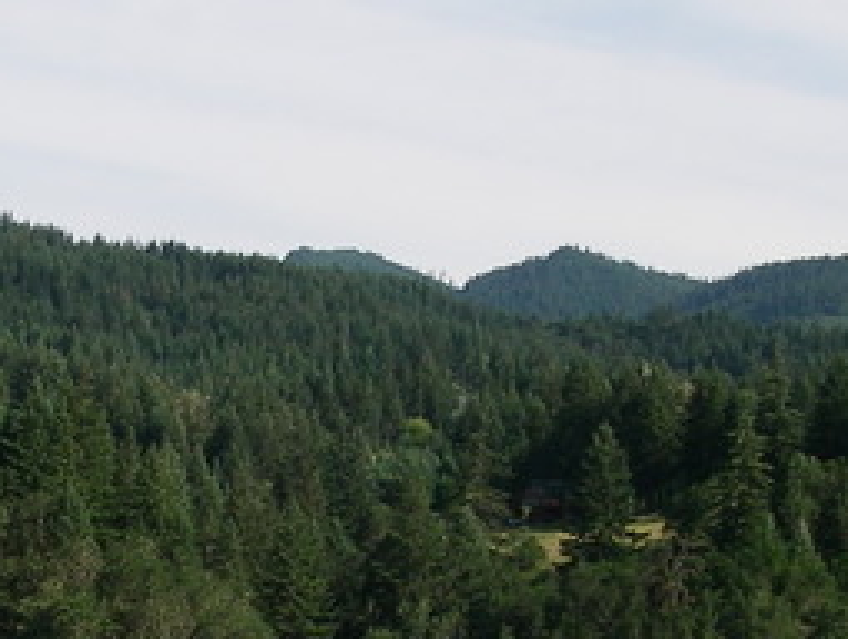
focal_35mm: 119
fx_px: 2919
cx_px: 239
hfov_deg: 16.5
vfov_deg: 12.4
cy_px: 546
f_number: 6.6
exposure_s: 1/200
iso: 64
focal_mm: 6.3
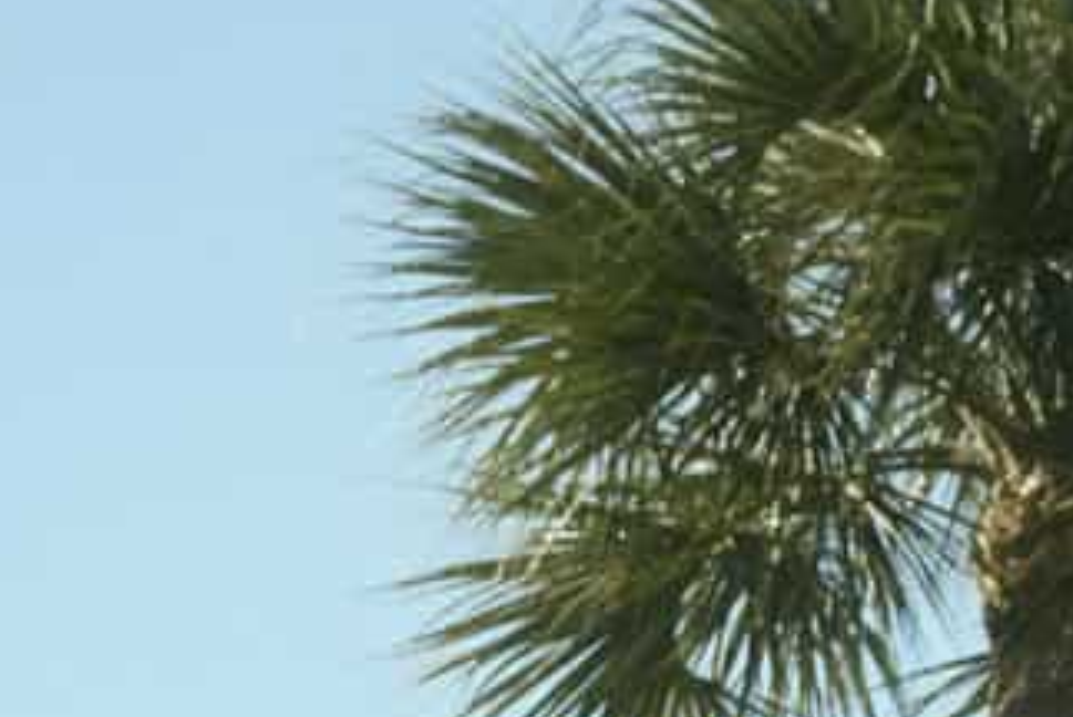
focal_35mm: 187
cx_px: 1774
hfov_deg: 10.5
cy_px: 1935
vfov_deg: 6.8
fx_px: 5578
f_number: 5.6
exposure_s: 1/2500
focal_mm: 31.5
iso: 640
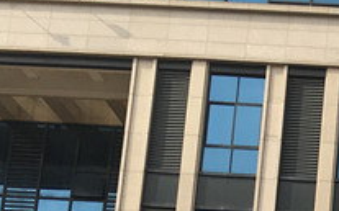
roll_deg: -3.5
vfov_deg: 9.8
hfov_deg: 15.7
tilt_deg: +9.3
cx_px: 549
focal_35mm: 119
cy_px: 481
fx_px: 1099
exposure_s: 1/1709
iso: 25
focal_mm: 4.15
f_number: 2.2
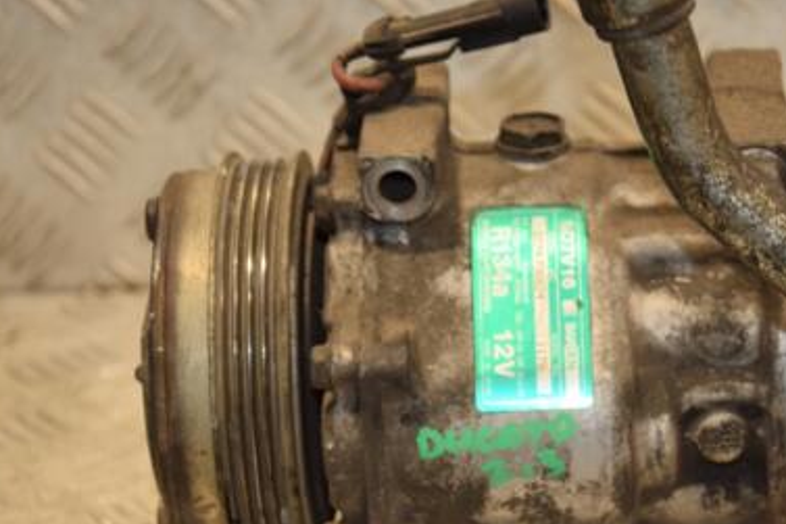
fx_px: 3230
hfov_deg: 13.8
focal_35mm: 148
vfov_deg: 9.3
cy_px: 347
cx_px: 540
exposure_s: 1/160
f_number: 5.3
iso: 800
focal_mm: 62
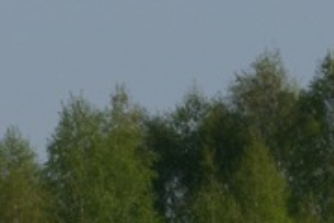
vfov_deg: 1.3
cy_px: 624
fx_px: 9843
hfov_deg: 1.9
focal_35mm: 1061
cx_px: -573
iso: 100
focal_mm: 110
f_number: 8
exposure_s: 1/500
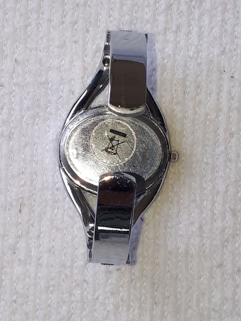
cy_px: 160
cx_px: 120
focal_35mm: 27
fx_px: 251
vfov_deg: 65.3
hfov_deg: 51.4
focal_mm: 3.6
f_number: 1.9
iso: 40
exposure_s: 1/367
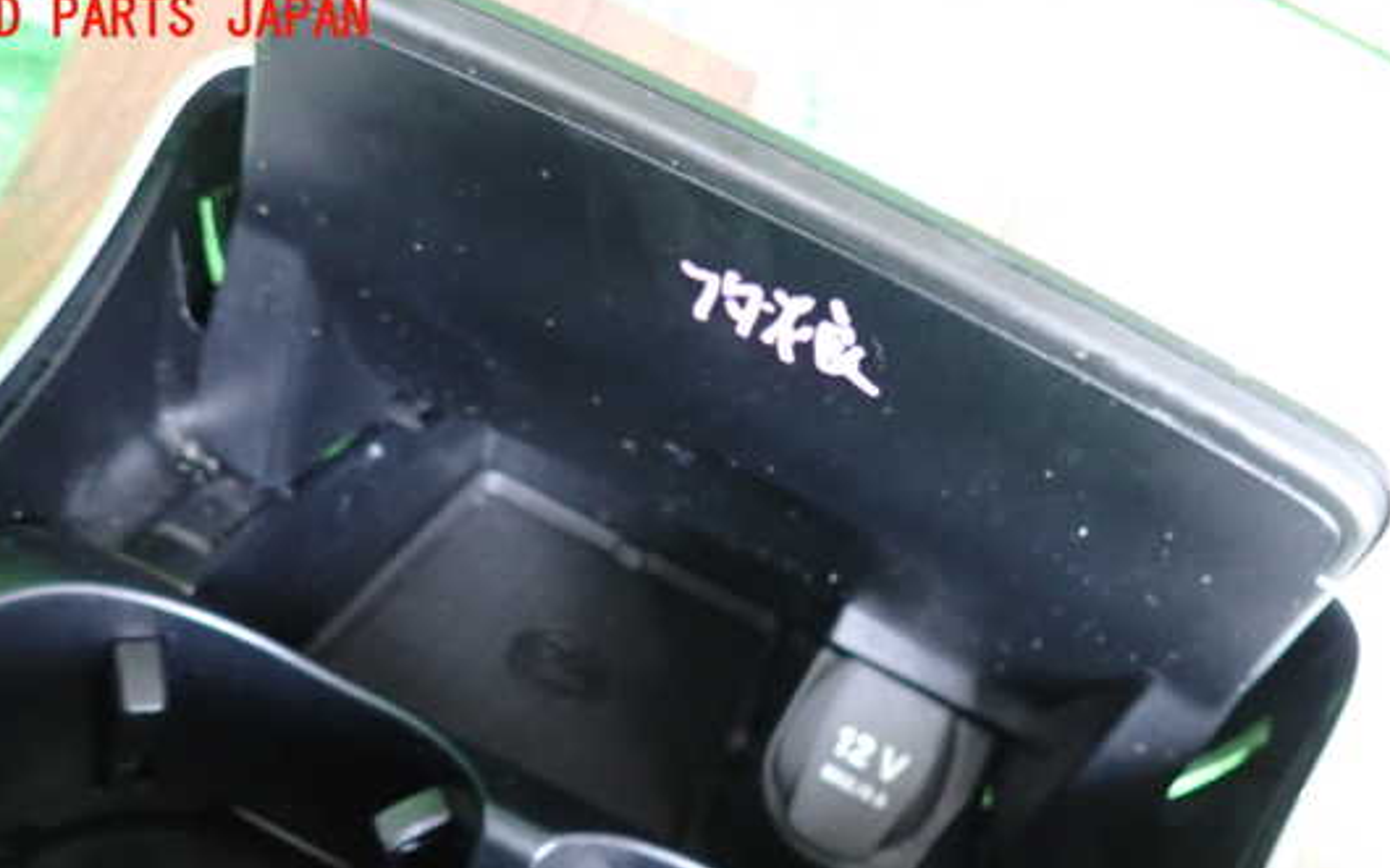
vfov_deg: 41.3
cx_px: 679
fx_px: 1136
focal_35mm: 30
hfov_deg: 62.9
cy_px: 577
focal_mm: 4.5
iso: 800
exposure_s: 1/30
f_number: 2
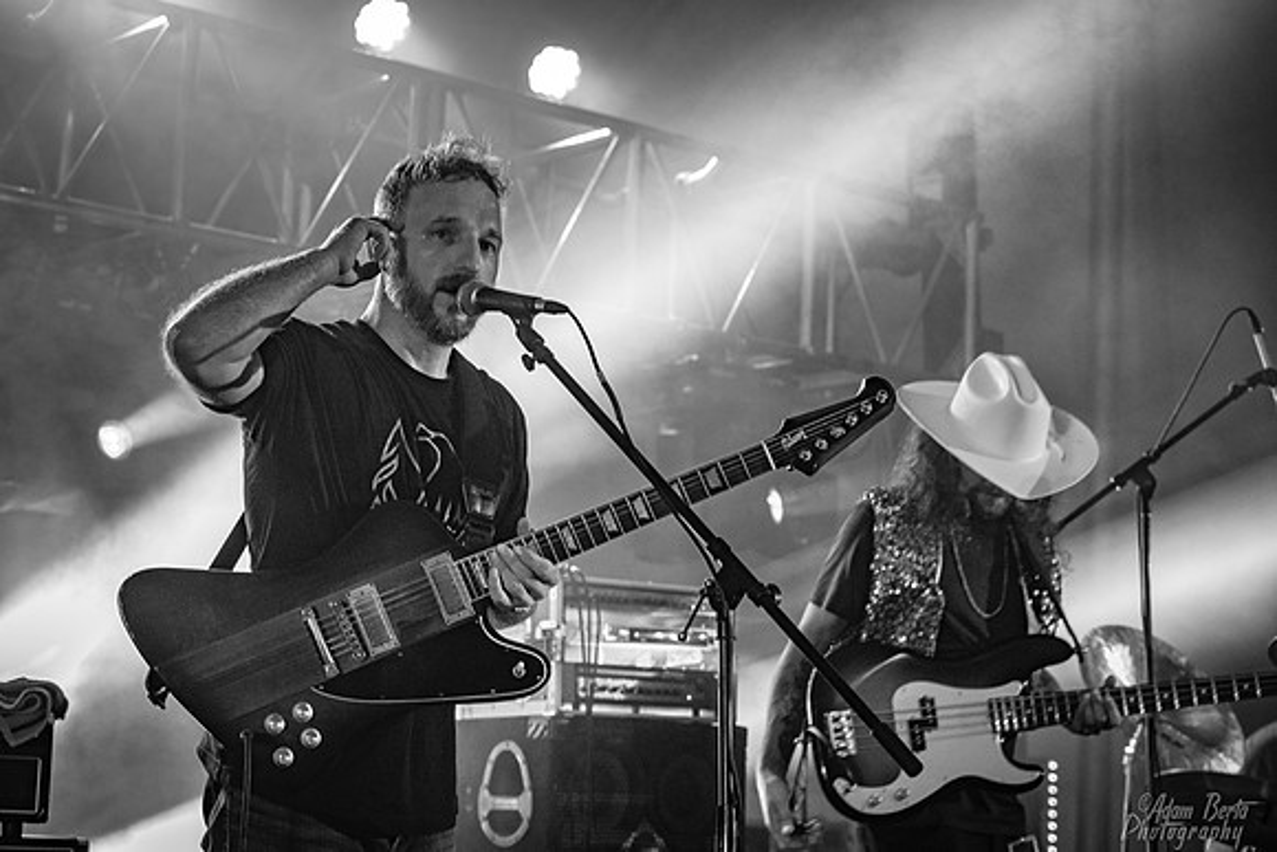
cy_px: 426
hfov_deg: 27.0
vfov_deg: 18.2
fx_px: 2661
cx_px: 638
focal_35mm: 75
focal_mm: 75
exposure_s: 1/60
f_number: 5.6
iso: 2500
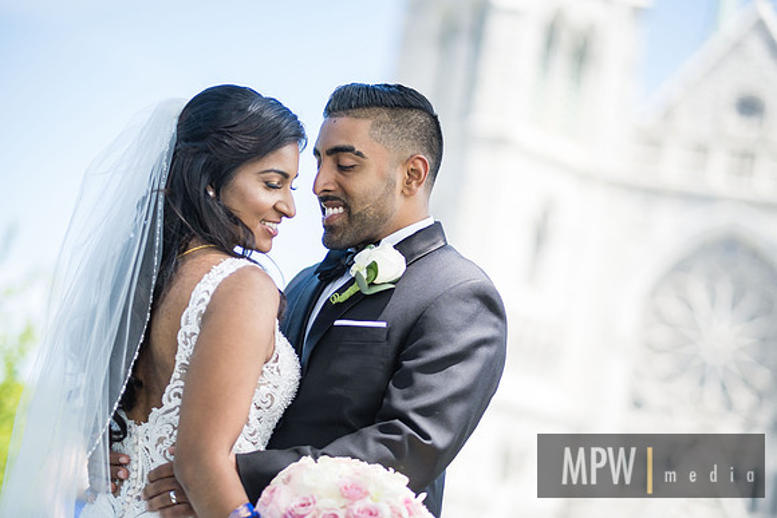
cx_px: 388
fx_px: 1813
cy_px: 259
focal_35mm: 84
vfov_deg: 16.3
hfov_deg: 24.2
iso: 160
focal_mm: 56
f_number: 1.2
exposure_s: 1/2000
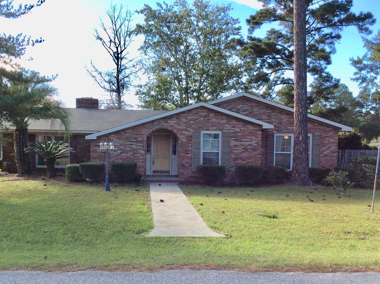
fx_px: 416
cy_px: 166
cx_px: 170
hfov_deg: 49.0
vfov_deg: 37.5
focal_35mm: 38
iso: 32
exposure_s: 1/506
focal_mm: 3.3
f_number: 2.4
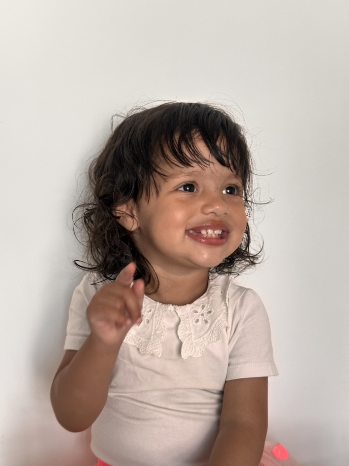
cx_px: 174
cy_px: 233
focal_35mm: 48
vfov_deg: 39.7
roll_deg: -0.6
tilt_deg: -2.6
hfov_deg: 30.3
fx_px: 645
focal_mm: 6.86
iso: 80
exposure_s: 1/121
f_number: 1.78
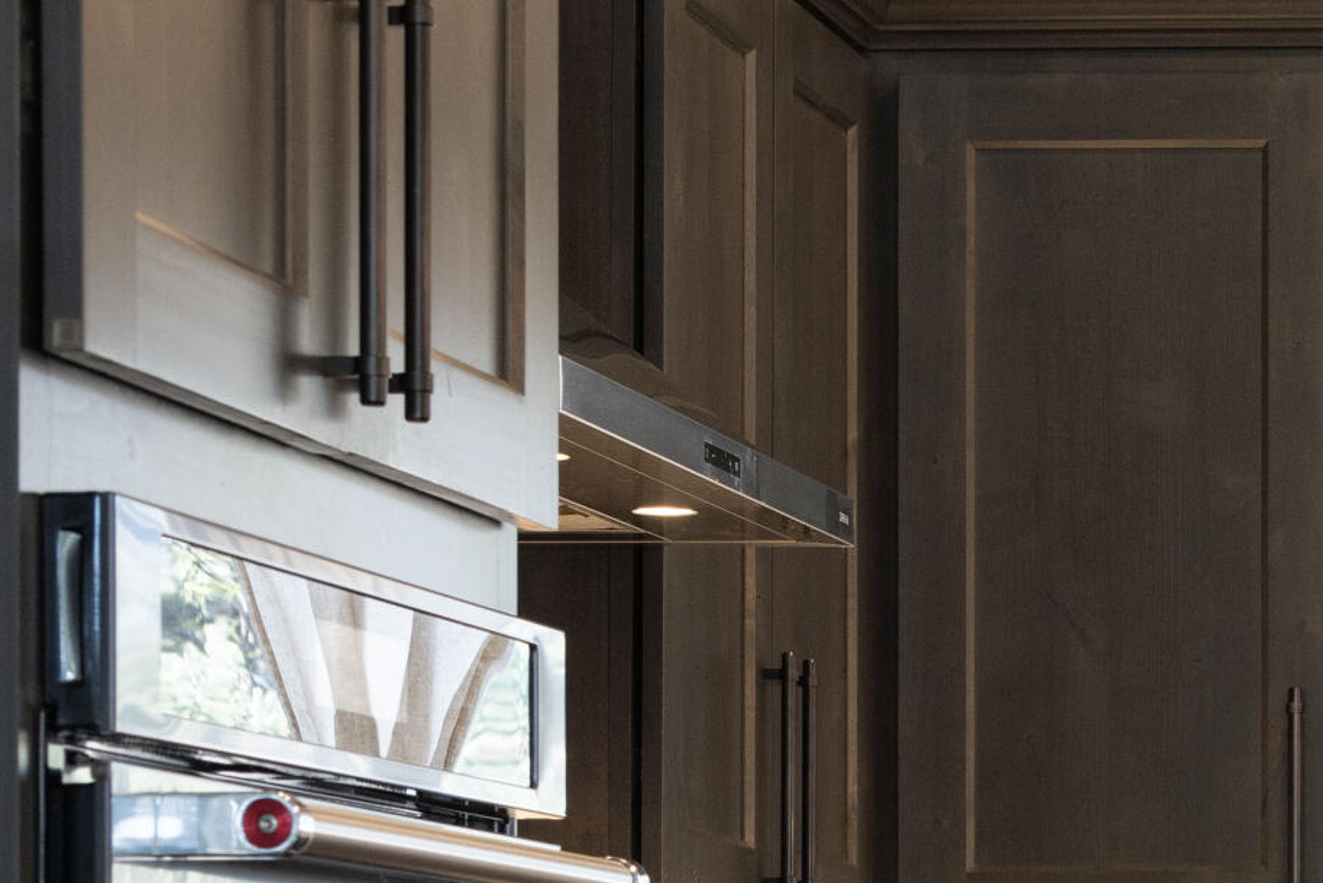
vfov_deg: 8.9
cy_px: 1217
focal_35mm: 151
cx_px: 2084
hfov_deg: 12.8
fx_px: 5551
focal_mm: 46
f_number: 8
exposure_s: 1/13
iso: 200
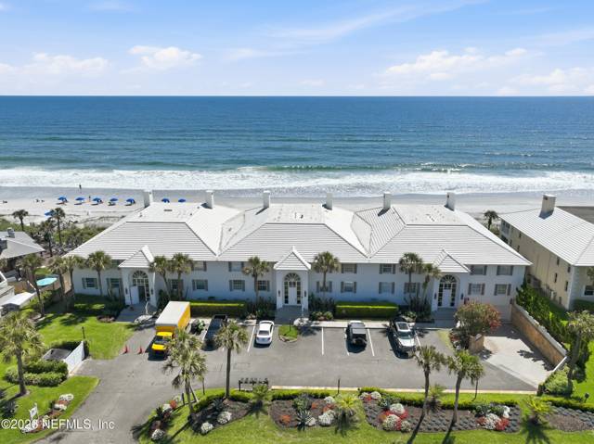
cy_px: 222
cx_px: 297
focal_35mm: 24
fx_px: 412
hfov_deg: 71.6
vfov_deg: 56.8
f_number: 2.8
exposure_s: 1/3200
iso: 100
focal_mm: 12.3
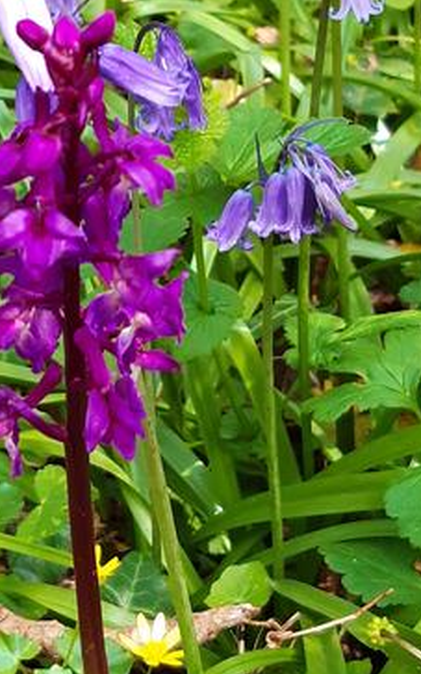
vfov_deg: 22.6
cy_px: 160
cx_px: 137
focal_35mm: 91
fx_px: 1670
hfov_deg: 14.3
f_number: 1.7
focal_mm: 3.92
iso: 80
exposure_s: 1/256
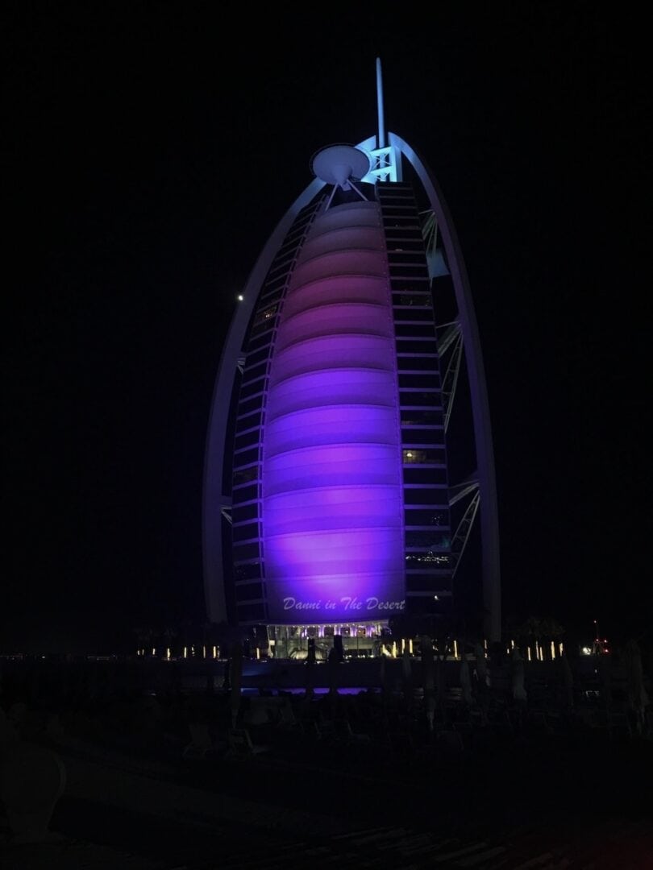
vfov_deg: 61.7
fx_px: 729
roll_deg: +0.8
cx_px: 326
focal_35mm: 29
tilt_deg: +17.0
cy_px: 435
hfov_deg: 48.2
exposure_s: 1/17
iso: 400
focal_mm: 4.15
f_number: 2.2
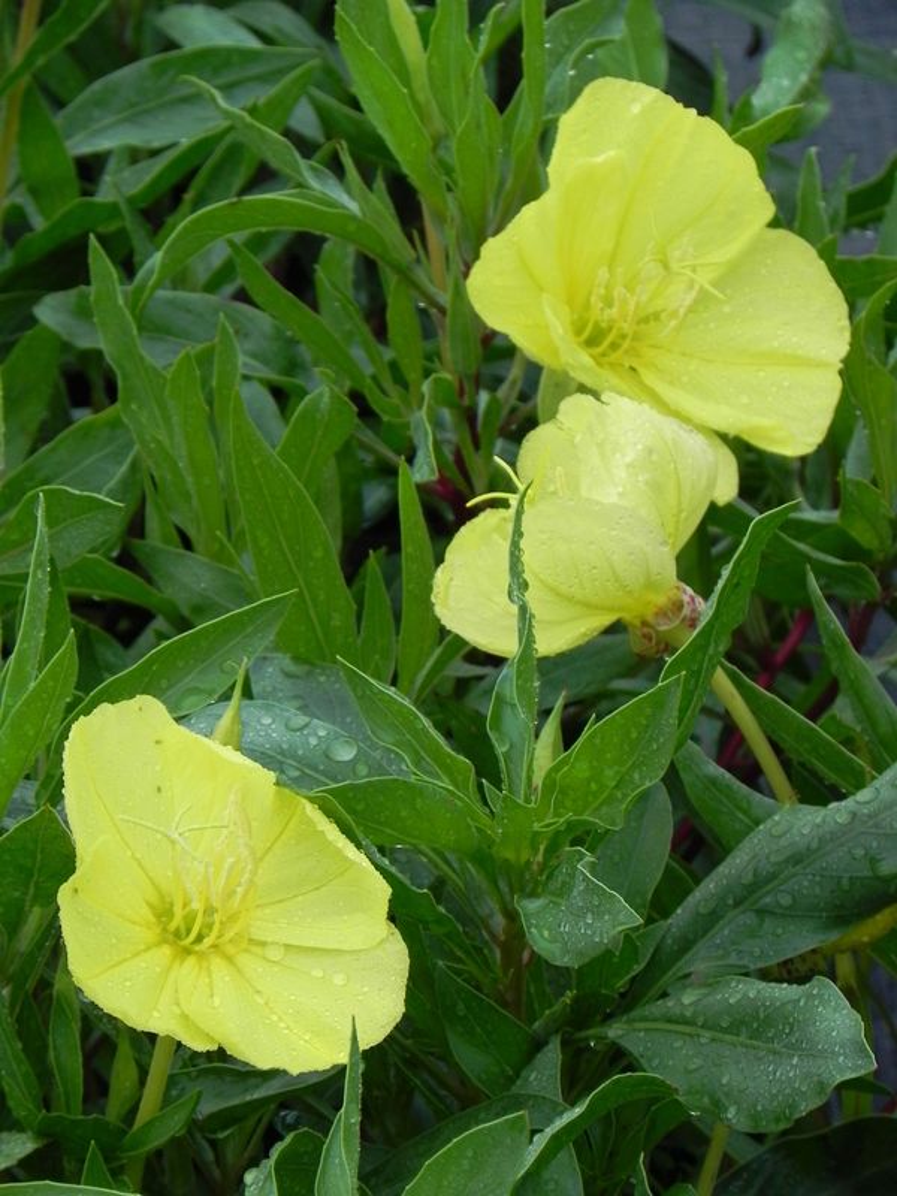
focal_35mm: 247
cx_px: 448
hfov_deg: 6.0
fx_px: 8534
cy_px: 598
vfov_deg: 8.0
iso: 160
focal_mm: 44
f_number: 5
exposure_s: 1/125
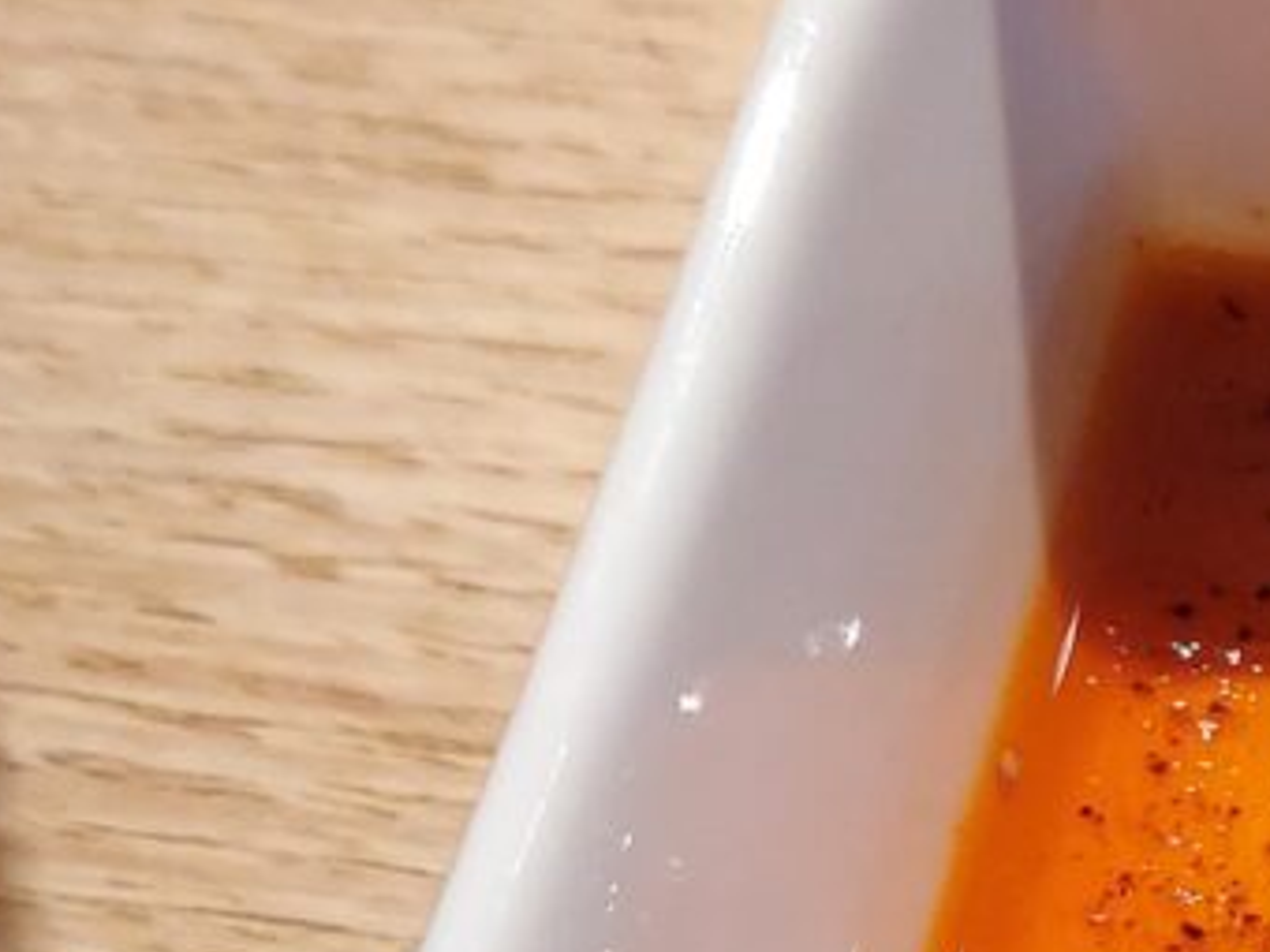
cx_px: 1741
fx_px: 3449
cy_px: 881
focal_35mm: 94
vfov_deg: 15.5
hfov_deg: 19.0
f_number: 2
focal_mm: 4.6
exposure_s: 1/50
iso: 250
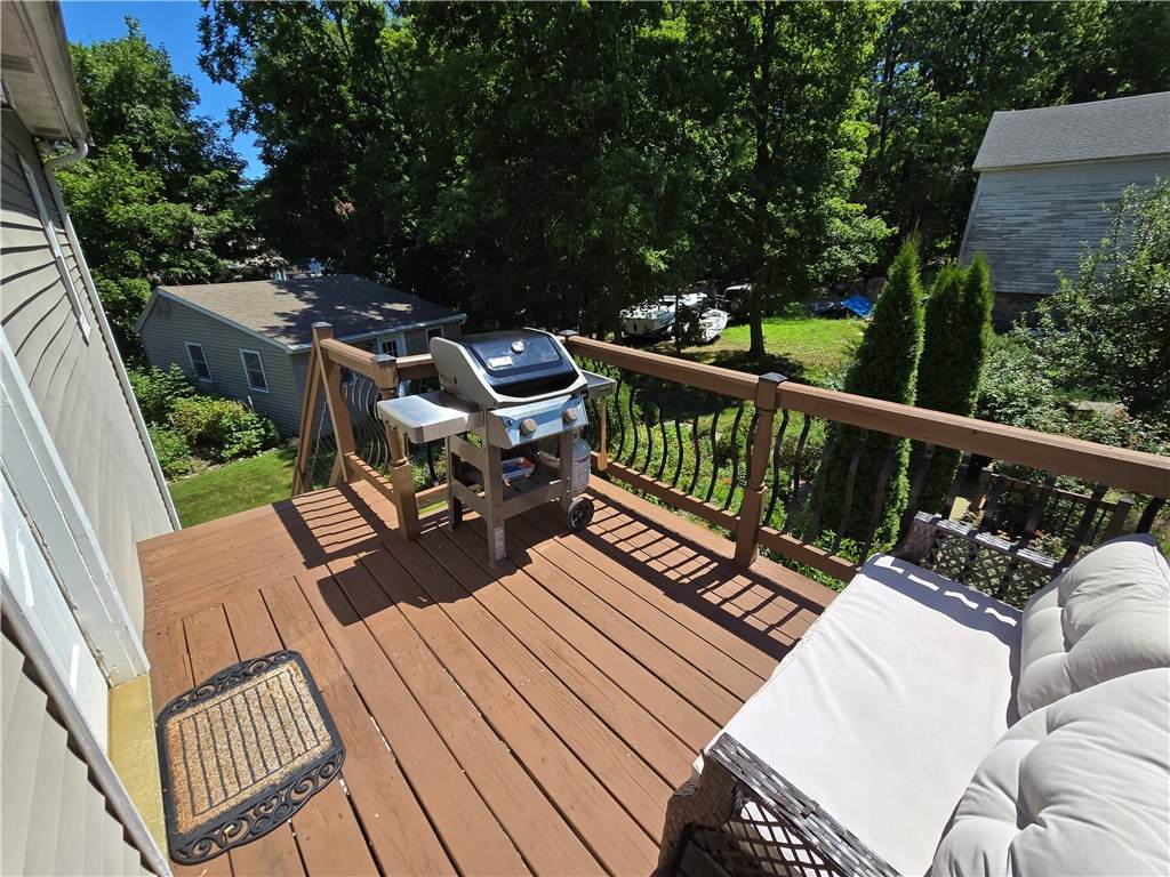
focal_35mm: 13
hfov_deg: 106.2
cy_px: 438
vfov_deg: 89.9
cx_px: 585
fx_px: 439
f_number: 2.2
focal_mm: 2.2
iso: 50
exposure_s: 1/1742
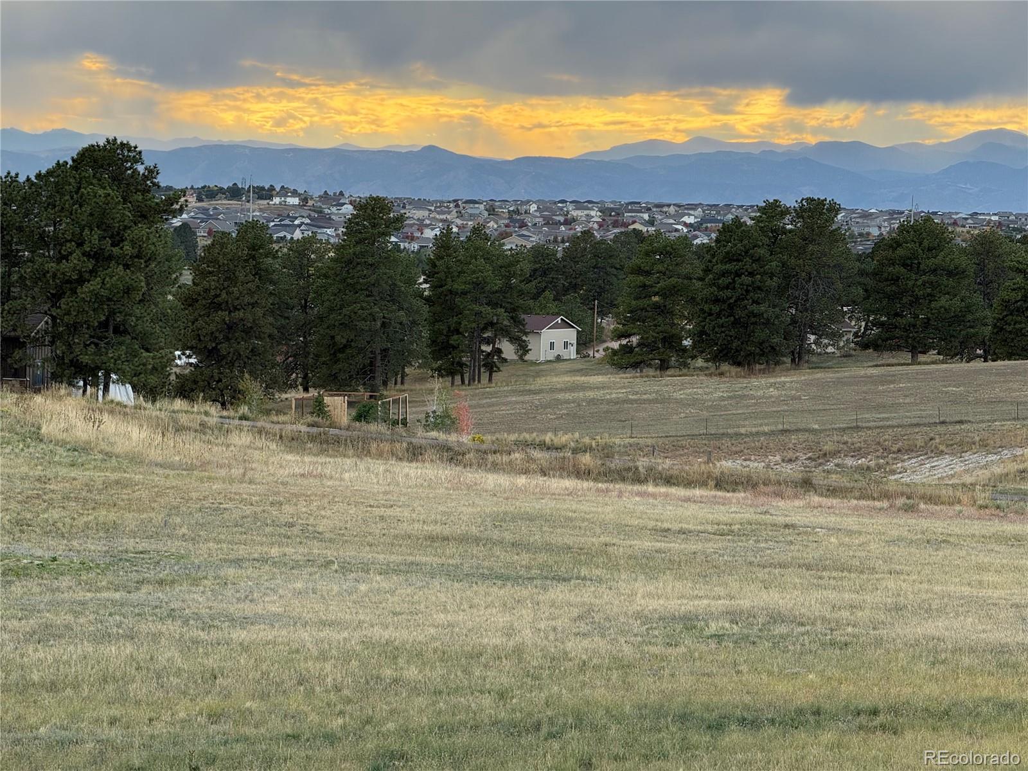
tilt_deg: -2.4
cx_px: 514
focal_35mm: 120
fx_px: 3564
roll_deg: -1.1
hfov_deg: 16.4
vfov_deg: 12.3
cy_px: 386
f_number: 2.8
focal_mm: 15.66
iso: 64
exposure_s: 1/220
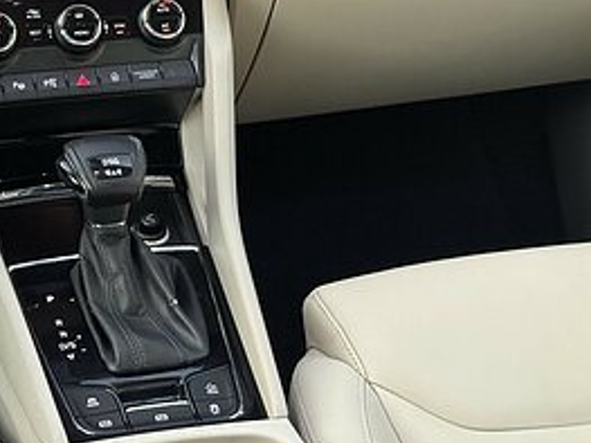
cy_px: 0
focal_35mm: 100
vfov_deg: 14.5
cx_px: 76
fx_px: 1707
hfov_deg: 19.3
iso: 500
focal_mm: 6.76
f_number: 1.78
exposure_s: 1/38
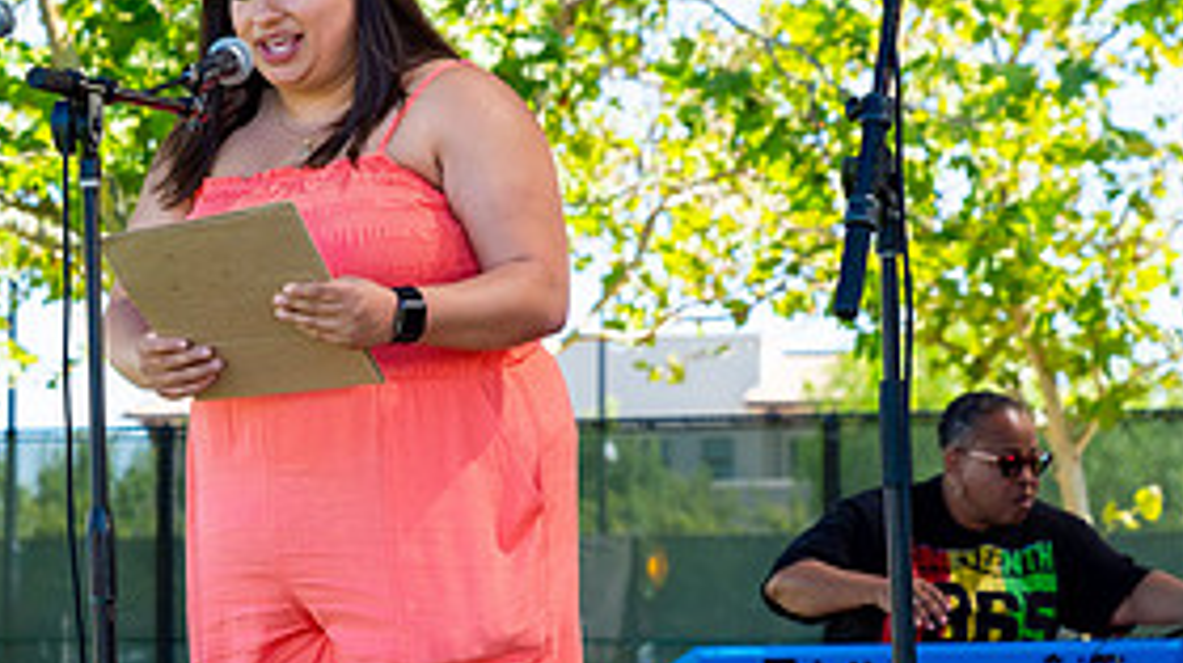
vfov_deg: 8.0
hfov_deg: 14.0
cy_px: 530
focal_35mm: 152
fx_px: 4764
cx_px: 13
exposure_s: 1/640
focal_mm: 70
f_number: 5.6
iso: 320
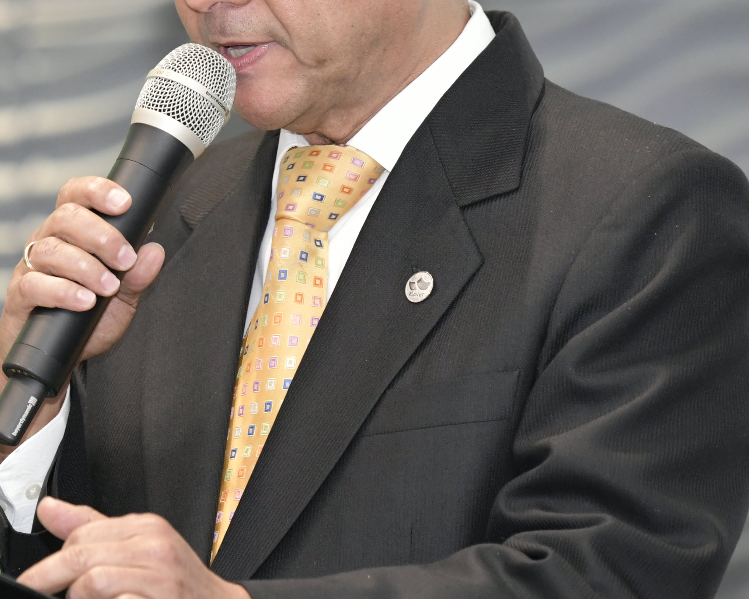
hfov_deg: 3.6
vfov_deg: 2.9
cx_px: -197
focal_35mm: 529
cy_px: 164
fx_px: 11728
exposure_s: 1/125
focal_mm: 185
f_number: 4
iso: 2000
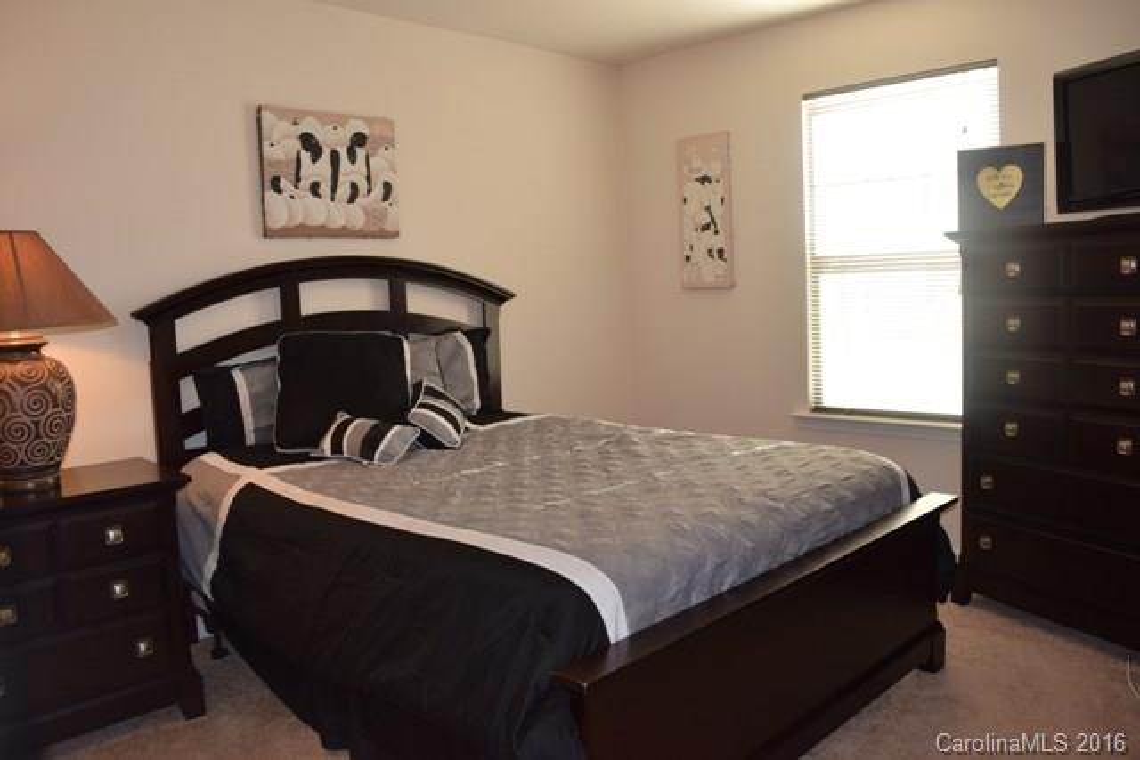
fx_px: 855
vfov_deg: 48.0
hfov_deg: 67.4
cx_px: 570
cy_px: 380
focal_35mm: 27
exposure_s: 1/125
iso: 720
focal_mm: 18
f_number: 5.6
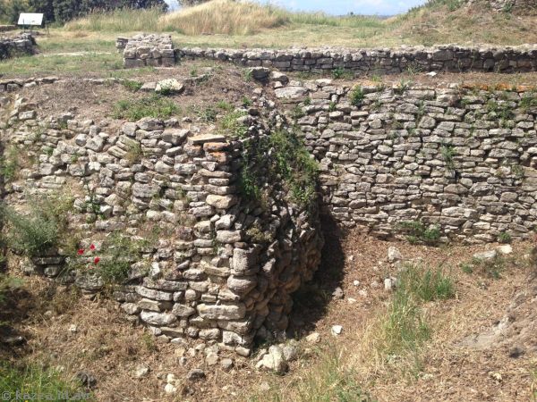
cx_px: 268
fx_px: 512
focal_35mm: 33
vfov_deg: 42.9
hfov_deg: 55.4
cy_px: 201
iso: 50
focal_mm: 4.13
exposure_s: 1/1232
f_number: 2.4
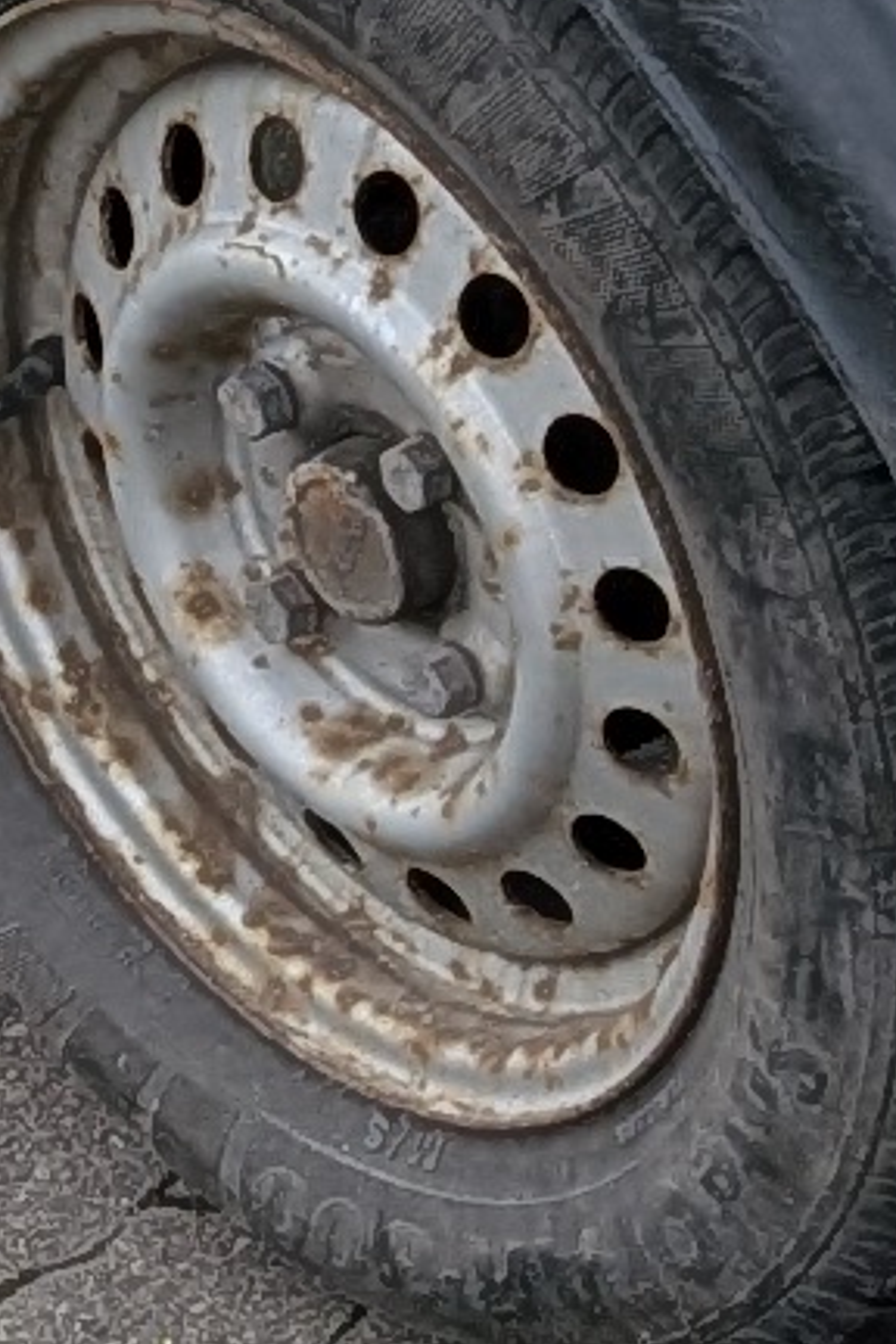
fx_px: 8623
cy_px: 40
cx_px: 2685
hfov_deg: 5.6
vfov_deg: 8.9
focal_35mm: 231
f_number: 1.7
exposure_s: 1/443
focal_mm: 4.53
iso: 29
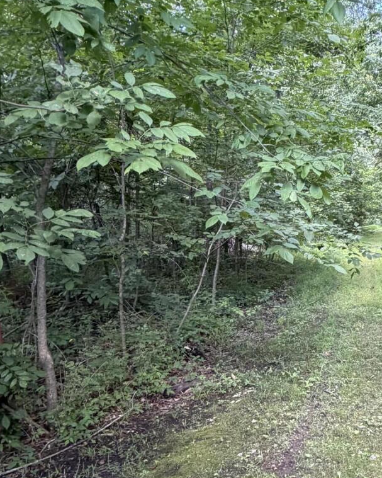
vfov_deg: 48.9
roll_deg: +2.3
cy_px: 341
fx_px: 509
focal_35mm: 36
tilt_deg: -12.9
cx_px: 335
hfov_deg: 38.6
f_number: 2.2
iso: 320
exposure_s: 1/100
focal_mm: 2.22
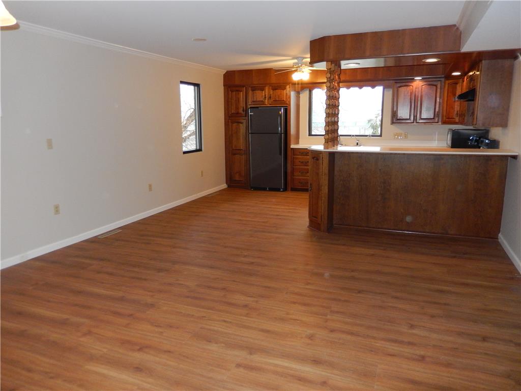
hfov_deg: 69.4
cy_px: 196
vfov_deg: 54.9
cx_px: 260
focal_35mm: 25
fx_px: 376
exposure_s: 1/30
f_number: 3.4
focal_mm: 4.5
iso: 400
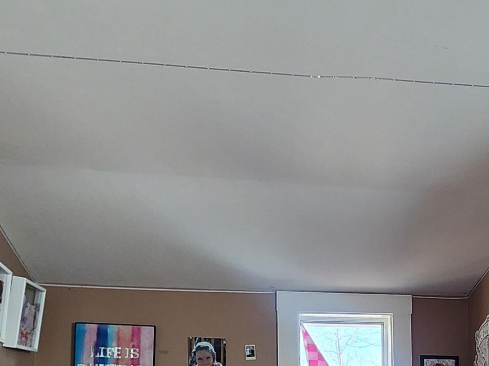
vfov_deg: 31.1
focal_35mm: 41
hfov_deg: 44.1
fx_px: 579
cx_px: 375
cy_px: 408
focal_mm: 2.2
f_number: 2.2
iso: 160
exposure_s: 1/60
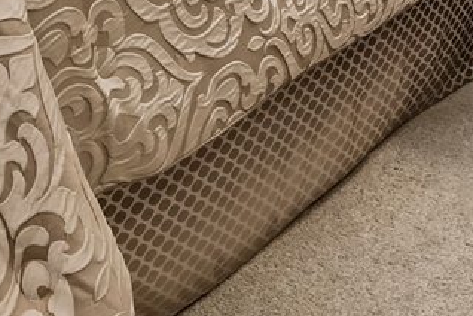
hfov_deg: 19.0
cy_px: -549
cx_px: -61
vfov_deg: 10.5
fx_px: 1353
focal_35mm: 103
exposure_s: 1/15
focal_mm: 16
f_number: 8
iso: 400
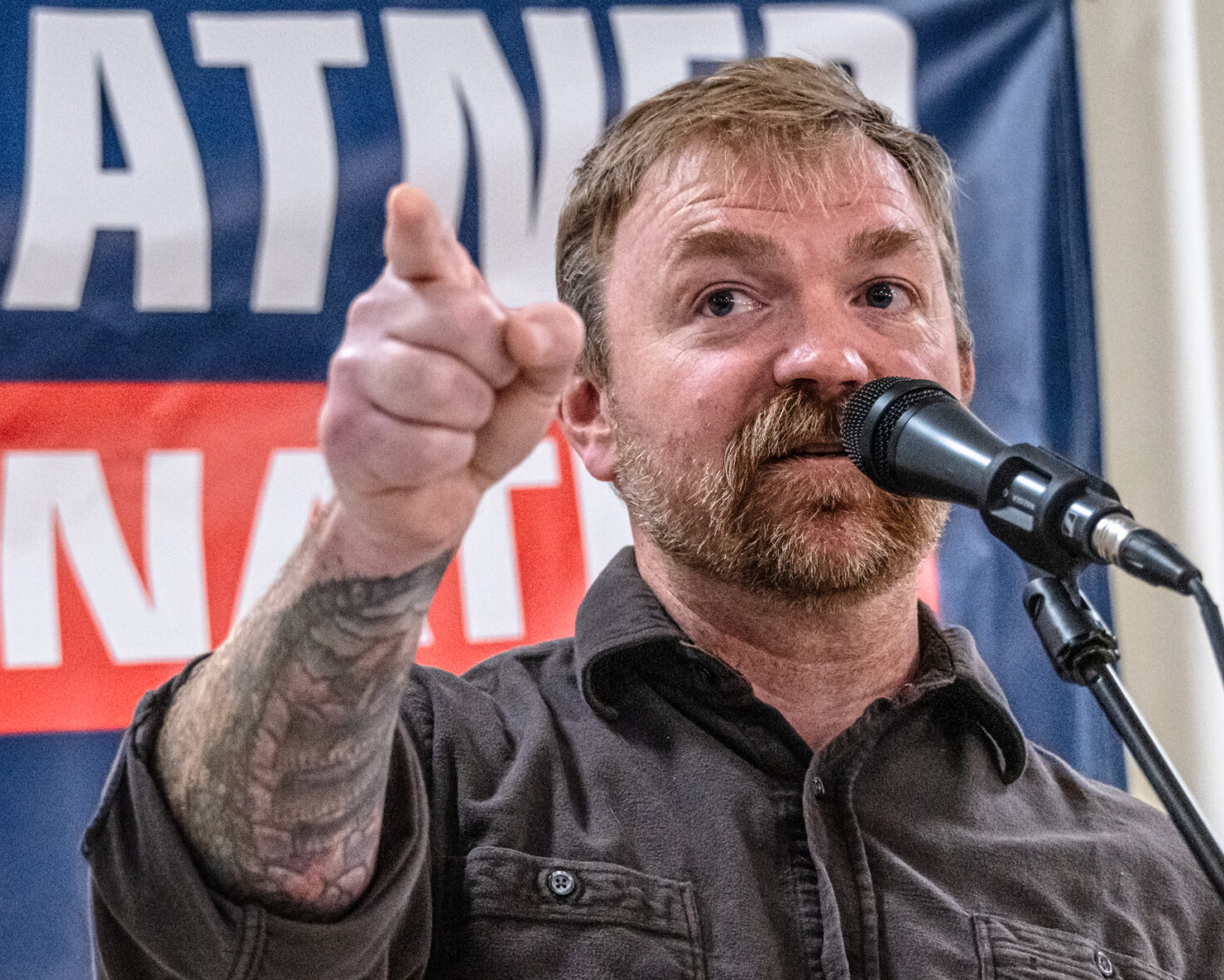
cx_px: 557
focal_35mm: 154
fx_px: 5579
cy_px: 493
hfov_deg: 12.5
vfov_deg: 10.0
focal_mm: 95
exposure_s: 1/320
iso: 6400
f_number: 6.3
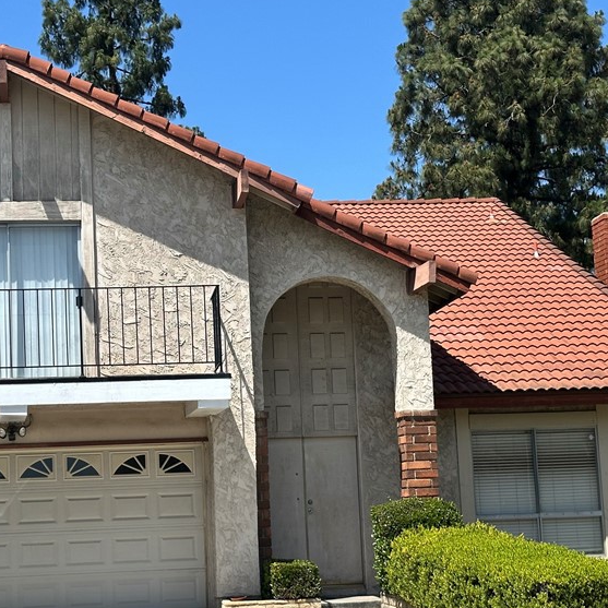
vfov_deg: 22.2
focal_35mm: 78
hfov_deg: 22.1
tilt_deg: +7.6
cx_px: 233
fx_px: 1550
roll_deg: +2.2
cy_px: 323
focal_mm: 6.86
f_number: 1.78
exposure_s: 1/4184
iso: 64
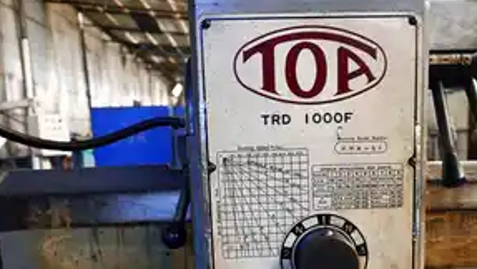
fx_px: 443
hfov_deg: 56.2
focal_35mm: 35
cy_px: 205
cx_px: 284
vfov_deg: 33.1
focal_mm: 16
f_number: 3.5
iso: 2000
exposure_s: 1/25
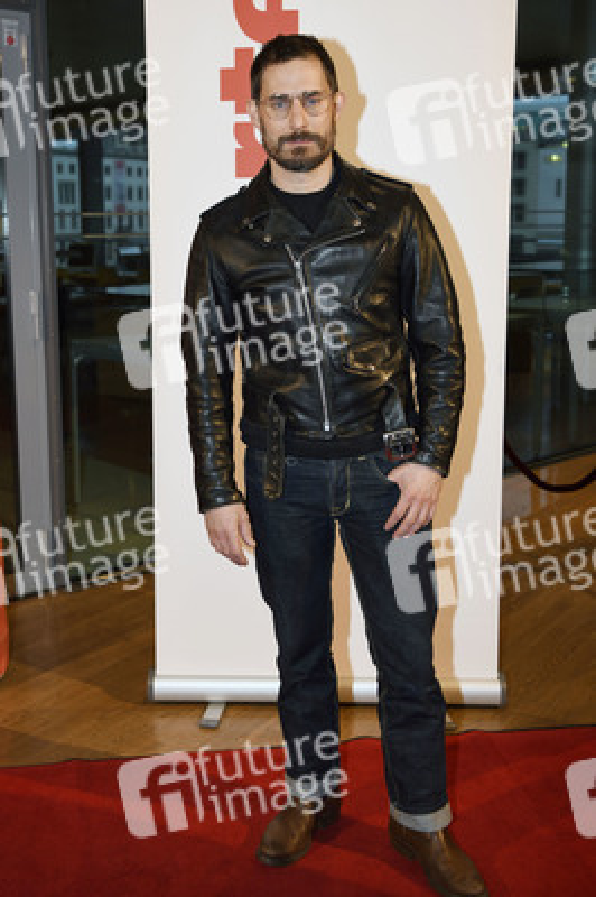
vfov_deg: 50.7
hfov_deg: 35.0
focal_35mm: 38
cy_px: 448
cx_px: 298
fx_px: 945
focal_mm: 38
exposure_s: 1/160
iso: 800
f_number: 4
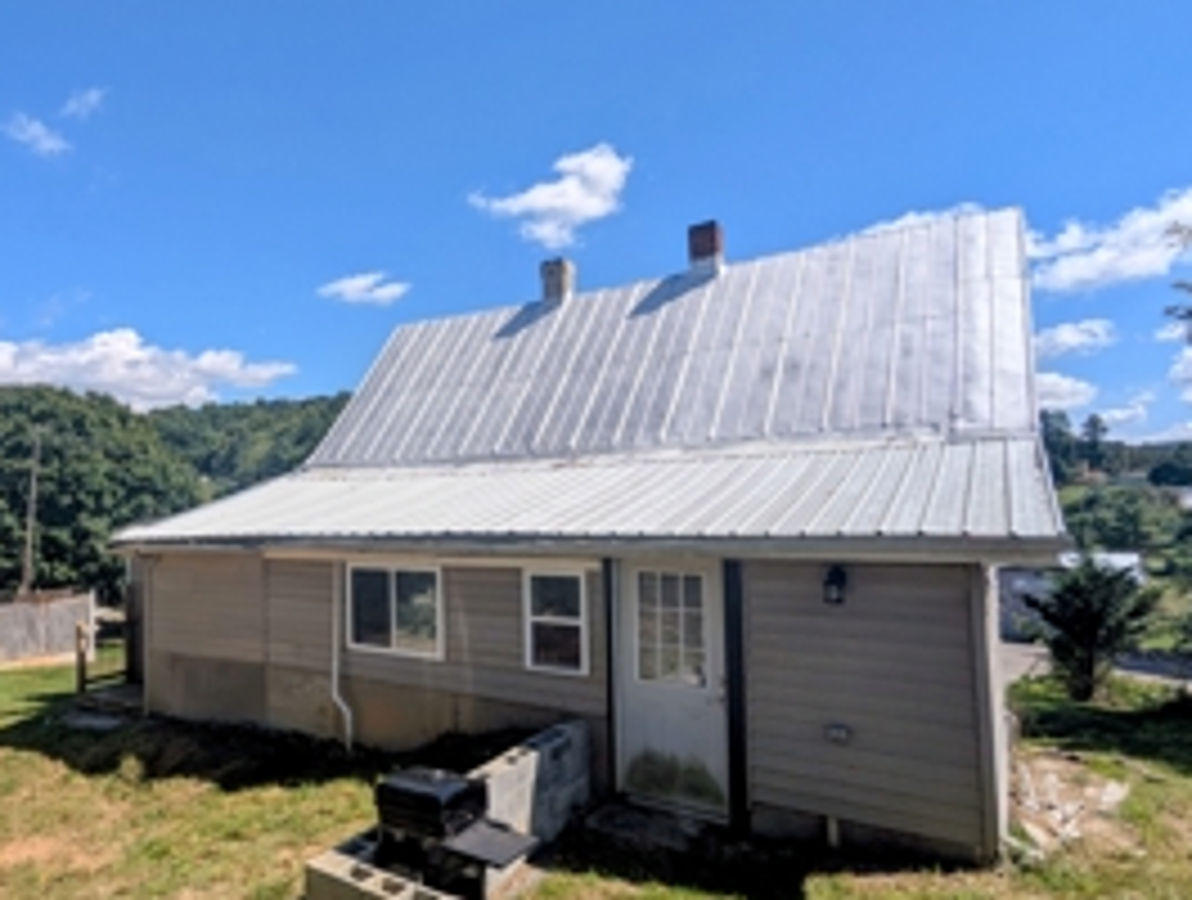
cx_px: 403
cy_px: 484
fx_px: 759
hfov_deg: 74.0
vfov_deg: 61.2
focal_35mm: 22
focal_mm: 2.35
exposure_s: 1/2347
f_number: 2.2
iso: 49
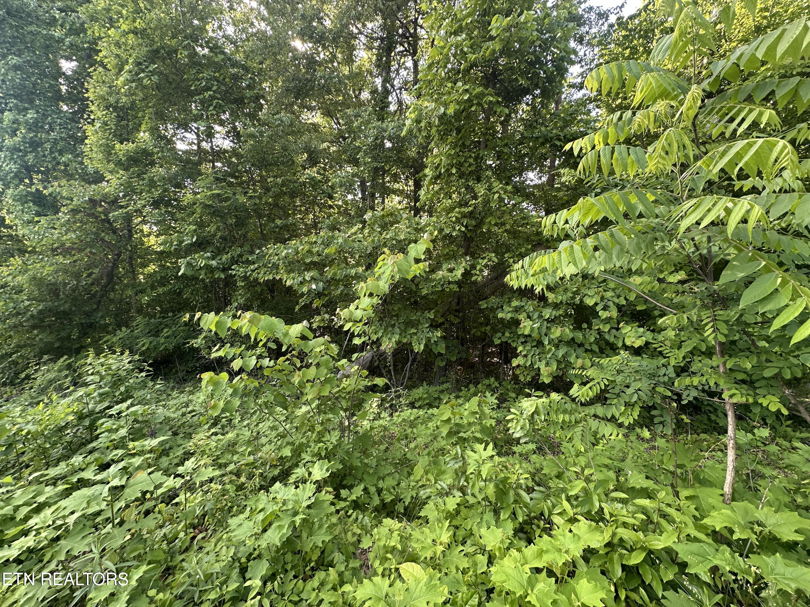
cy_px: 304
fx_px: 328
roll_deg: -2.6
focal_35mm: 14
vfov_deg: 85.7
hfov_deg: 102.1
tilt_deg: -6.1
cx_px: 405
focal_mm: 2.22
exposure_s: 1/99
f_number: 2.2
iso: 80
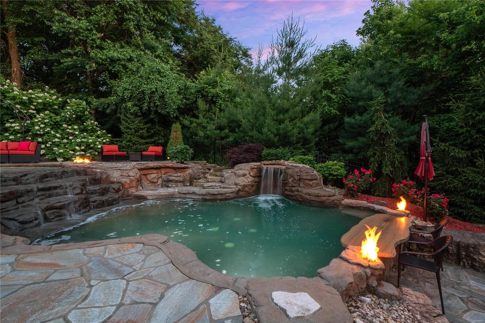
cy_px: 162
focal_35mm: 18
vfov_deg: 67.4
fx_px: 242
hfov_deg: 90.0
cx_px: 242
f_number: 10
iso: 400
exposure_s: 1/1.25
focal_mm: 9
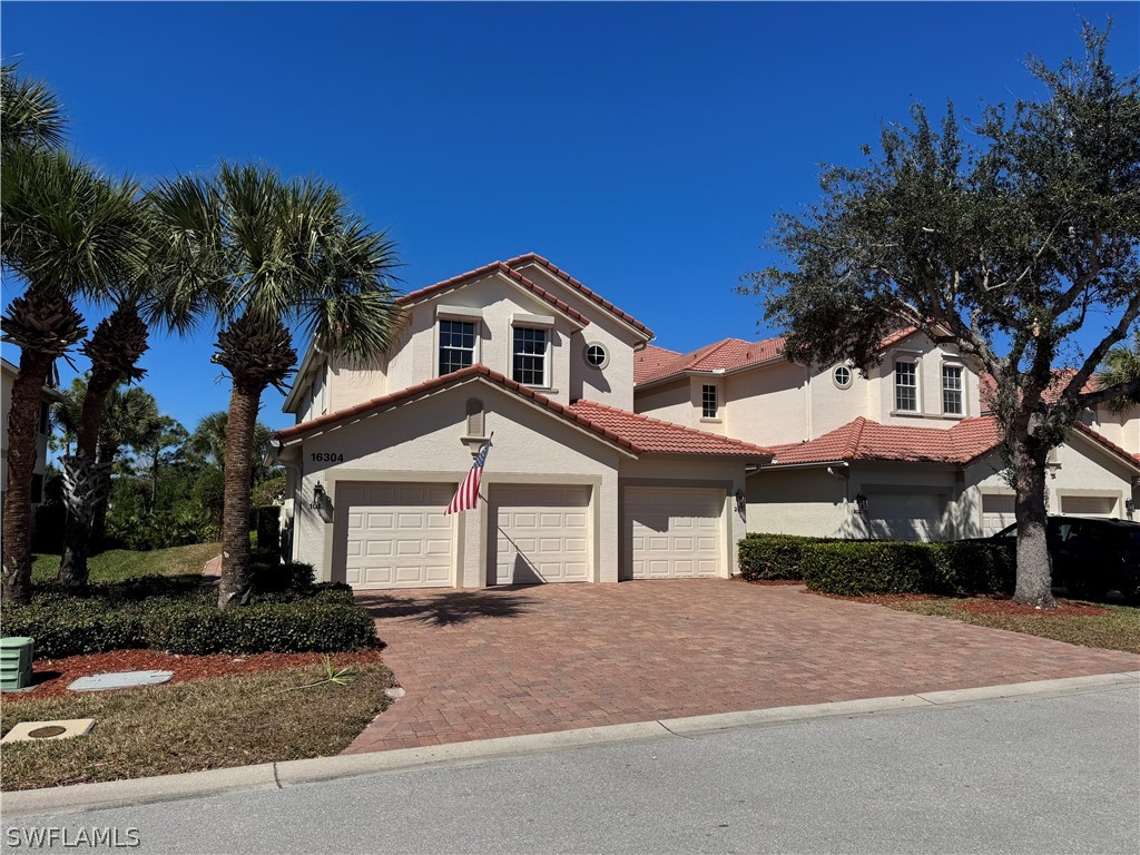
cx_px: 570
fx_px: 790
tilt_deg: +5.3
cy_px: 428
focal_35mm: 24
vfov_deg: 56.8
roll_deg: -0.6
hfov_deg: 71.6
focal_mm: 6.76
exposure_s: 1/9009
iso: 80
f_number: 1.78
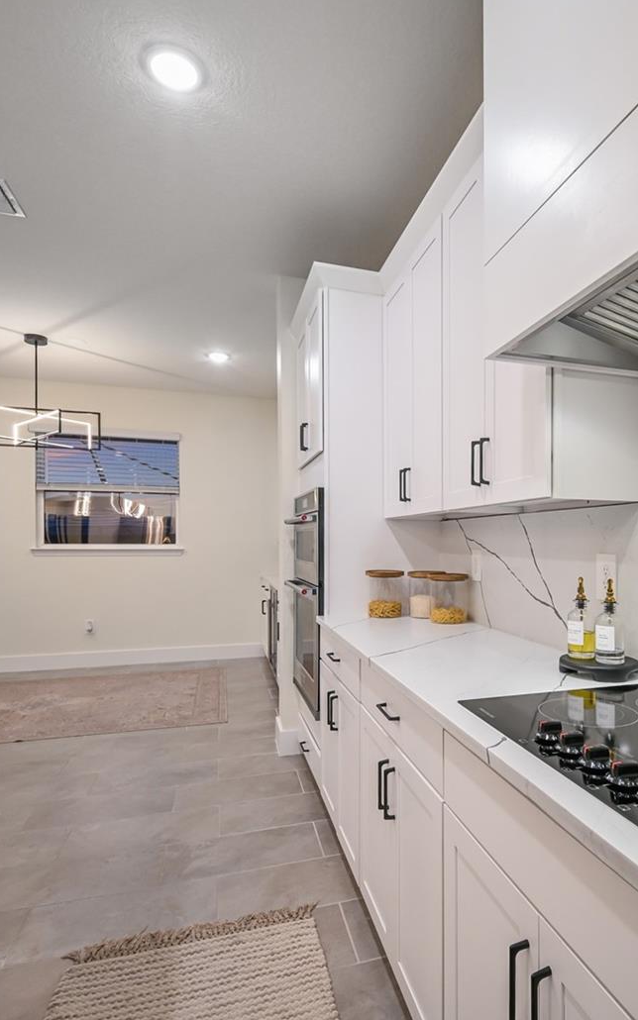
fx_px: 528
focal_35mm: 19
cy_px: 519
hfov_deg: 61.0
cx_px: 417
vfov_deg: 88.0
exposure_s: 1/20
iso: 800
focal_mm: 12
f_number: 8
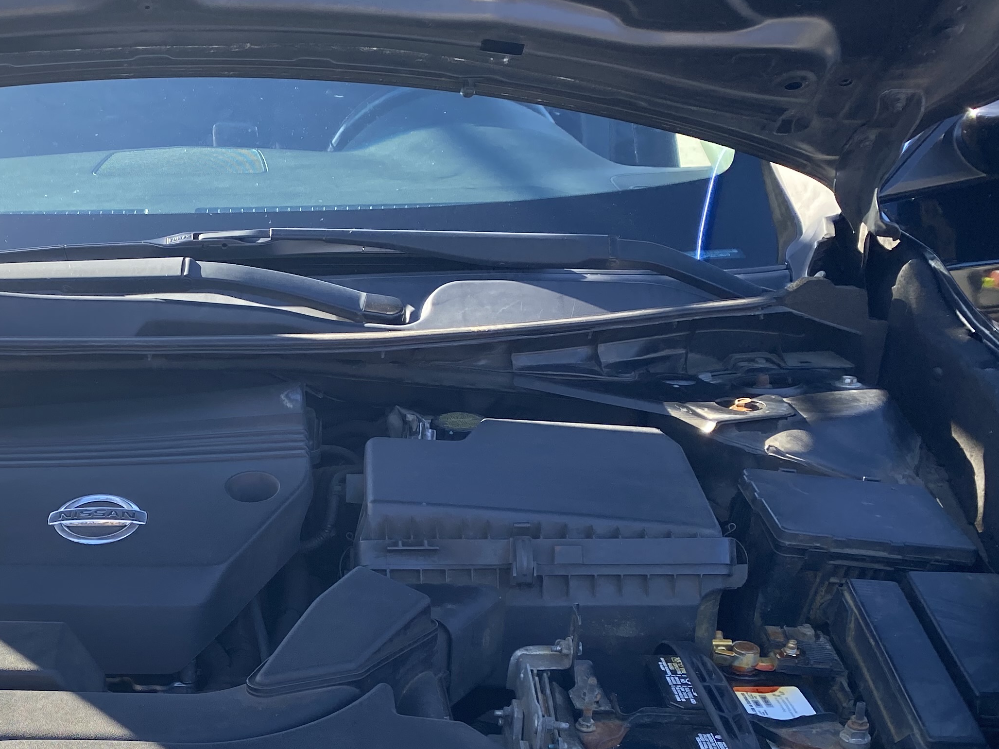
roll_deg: +1.8
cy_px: 607
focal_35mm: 51
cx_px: 152
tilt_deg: -22.3
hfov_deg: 35.8
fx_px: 1472
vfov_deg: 27.9
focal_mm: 4.25
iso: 32
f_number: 1.8
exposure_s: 1/370
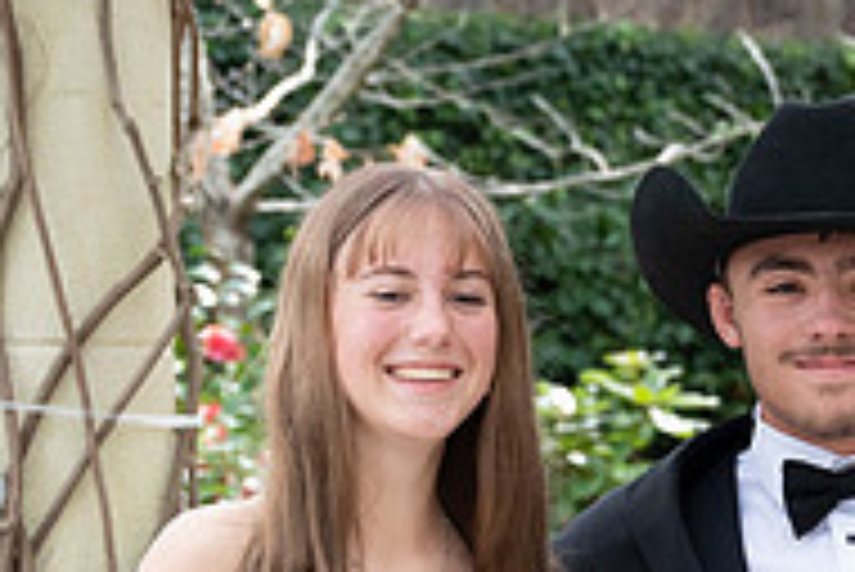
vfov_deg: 5.9
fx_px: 5514
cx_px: 1116
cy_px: 705
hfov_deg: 8.7
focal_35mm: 232
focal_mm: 76
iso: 1250
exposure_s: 1/800
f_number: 6
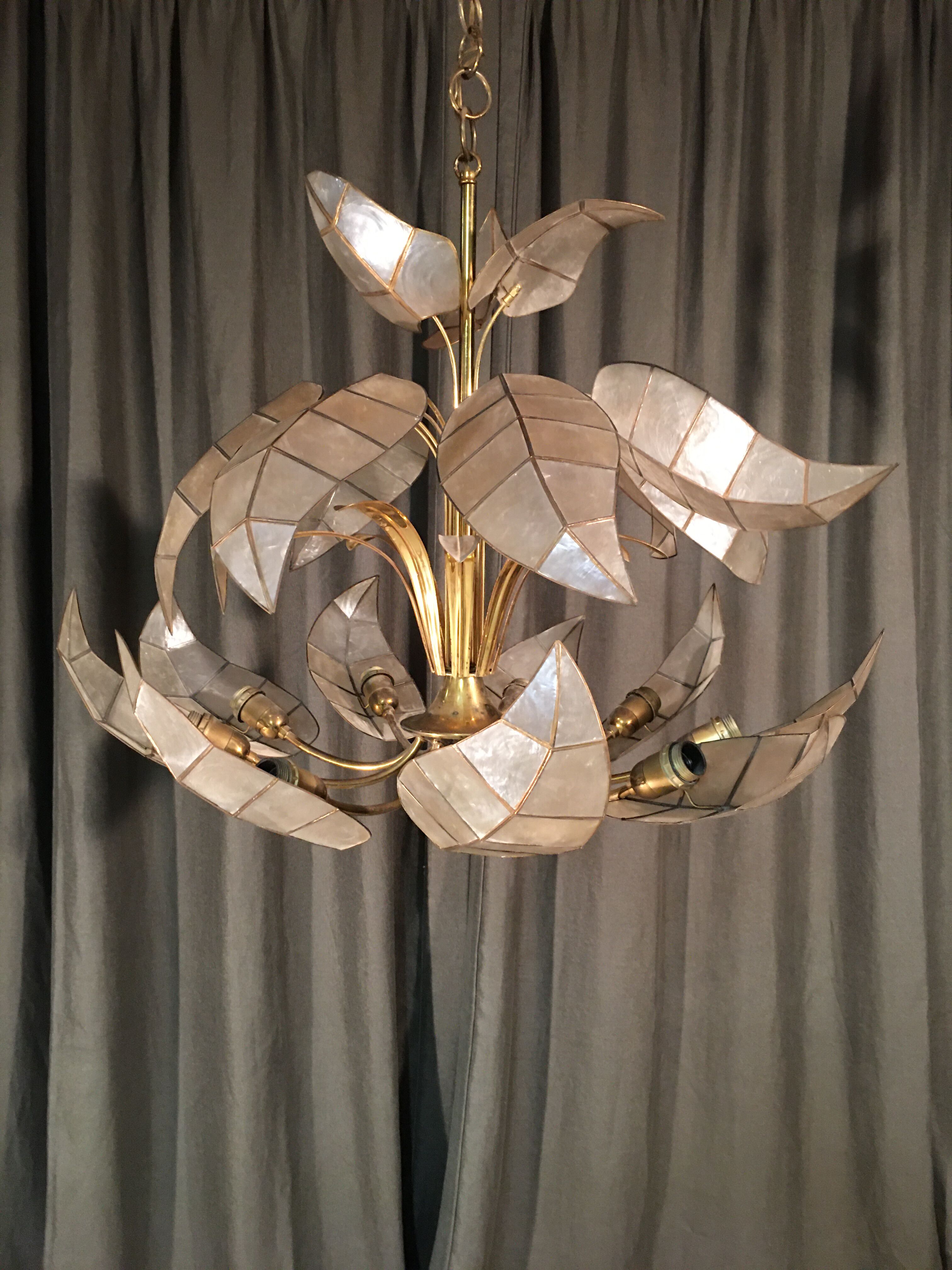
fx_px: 1063
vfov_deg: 61.7
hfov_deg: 48.2
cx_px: 476
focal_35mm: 29
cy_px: 635
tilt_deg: -6.0
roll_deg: -1.3
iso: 125
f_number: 2.2
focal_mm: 4.15
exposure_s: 1/8
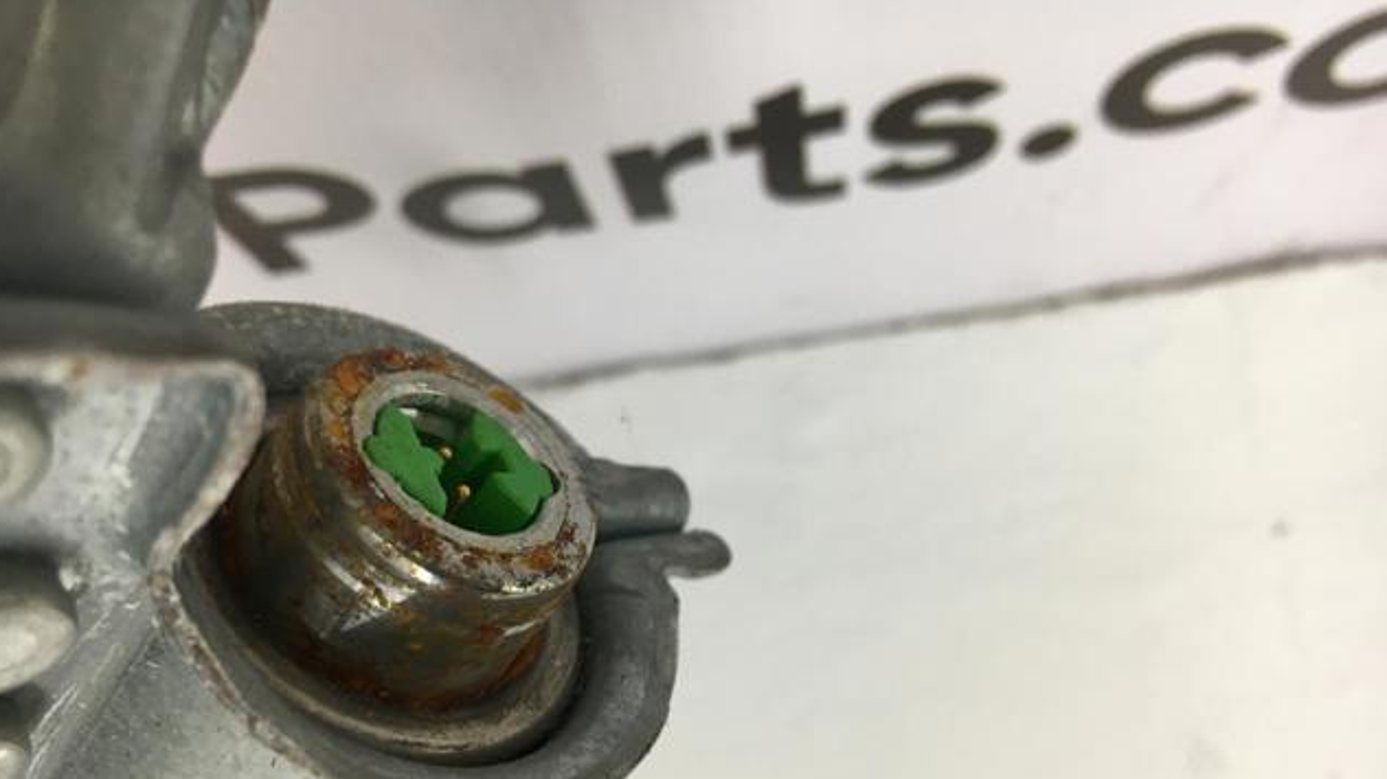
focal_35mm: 32
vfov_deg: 36.6
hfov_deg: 61.0
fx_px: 1176
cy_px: 434
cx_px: 691
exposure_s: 1/33
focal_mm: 4.15
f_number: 2.2
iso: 32
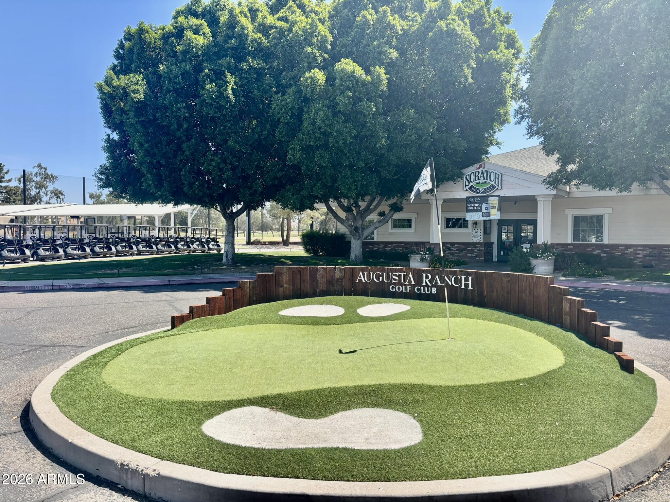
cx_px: 335
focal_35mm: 26
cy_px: 251
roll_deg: -0.4
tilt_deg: -2.0
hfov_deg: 67.3
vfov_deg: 53.1
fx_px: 503
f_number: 1.6
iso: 50
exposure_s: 1/1845
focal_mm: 5.96
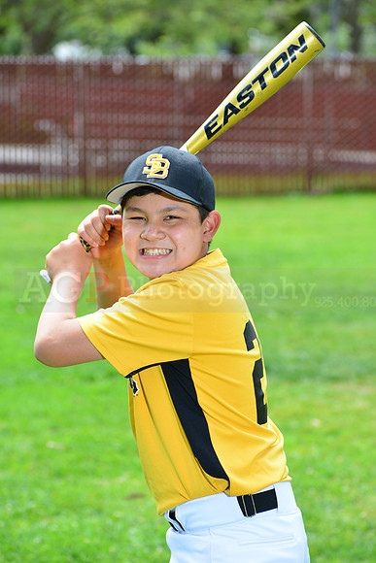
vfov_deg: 14.2
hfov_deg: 9.5
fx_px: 2270
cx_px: 188
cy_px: 282
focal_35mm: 145
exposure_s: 1/200
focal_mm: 145
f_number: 8
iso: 200
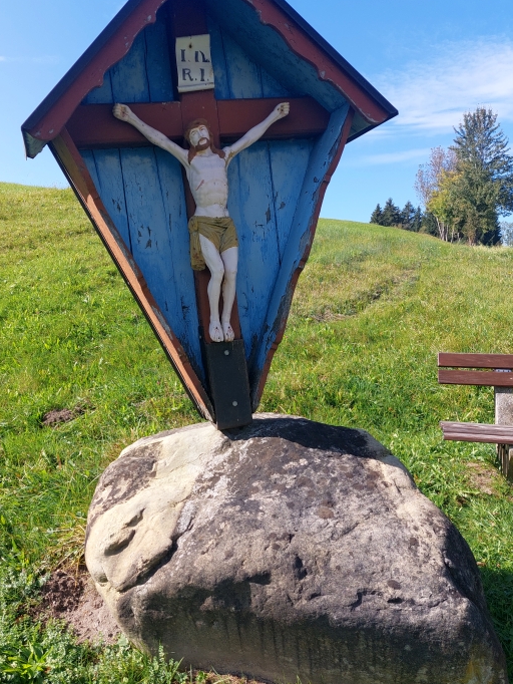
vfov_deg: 59.8
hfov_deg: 46.6
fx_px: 592
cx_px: 205
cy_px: 310
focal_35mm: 30
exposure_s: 1/541
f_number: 1.8
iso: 25
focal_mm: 5.23
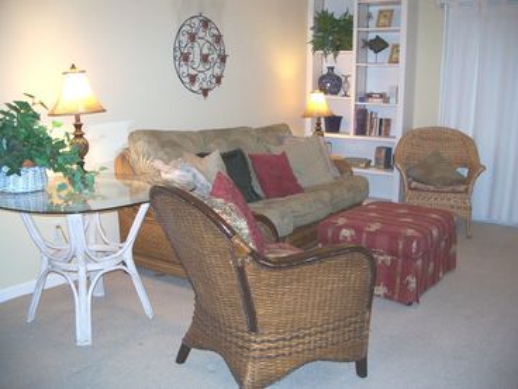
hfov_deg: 50.1
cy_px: 194
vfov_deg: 38.7
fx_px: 554
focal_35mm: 37
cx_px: 259
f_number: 2.8
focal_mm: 7.8
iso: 200
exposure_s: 1/60
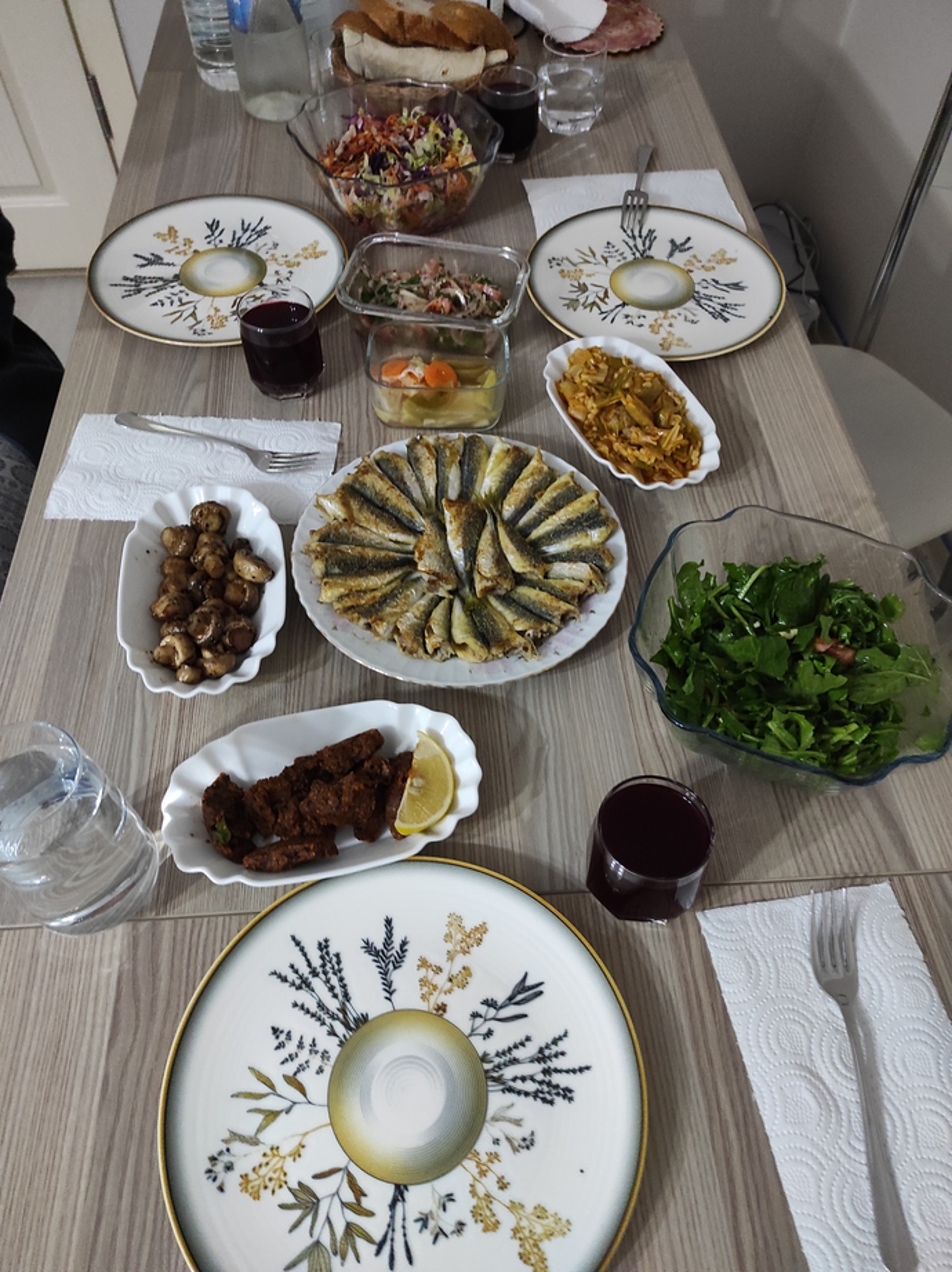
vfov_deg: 69.4
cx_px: 476
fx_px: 918
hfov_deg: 54.8
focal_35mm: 25
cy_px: 636
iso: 1604
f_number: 1.89
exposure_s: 1/33
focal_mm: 5.43
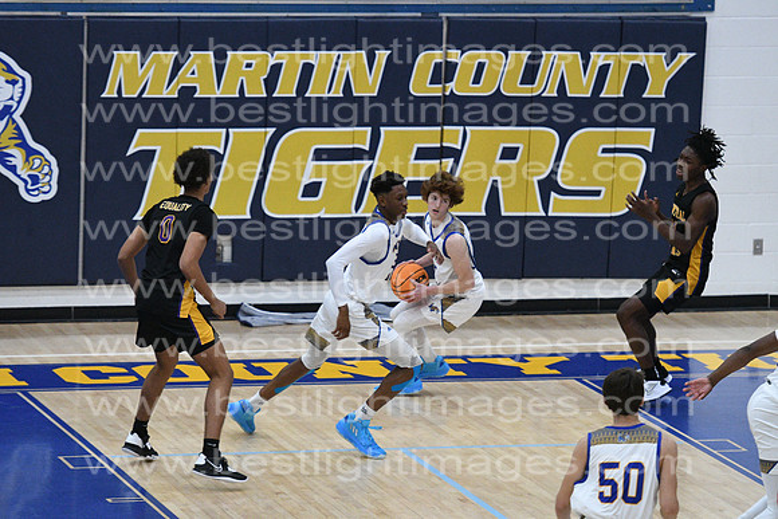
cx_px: 389
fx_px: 5188
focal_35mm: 240
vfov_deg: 5.7
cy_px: 260
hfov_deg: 8.6
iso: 6400
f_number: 3.5
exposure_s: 1/800
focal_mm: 160
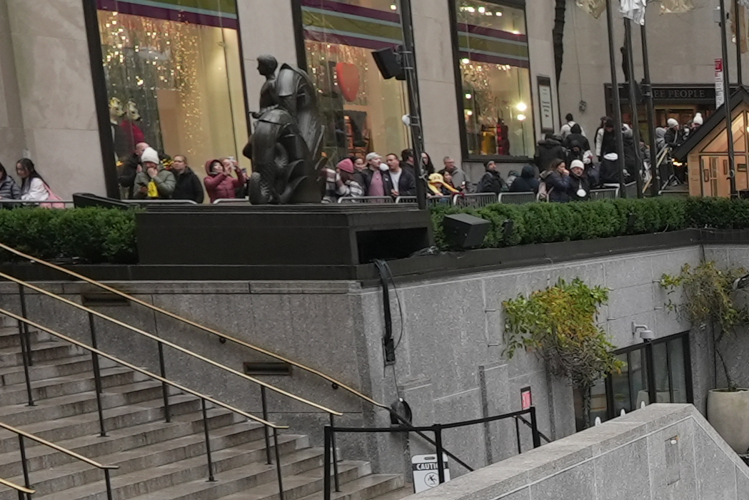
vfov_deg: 13.6
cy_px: 665
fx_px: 2019
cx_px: 1310
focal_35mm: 97
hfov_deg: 17.4
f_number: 5.6
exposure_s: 1/50
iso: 500
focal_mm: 24
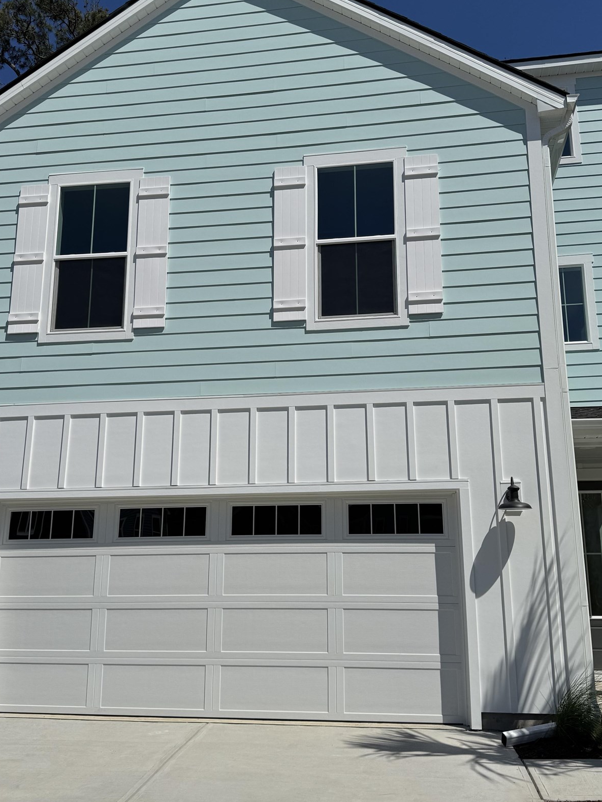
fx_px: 812
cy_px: 370
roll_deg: +0.2
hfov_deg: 40.7
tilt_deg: +14.9
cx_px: 302
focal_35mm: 35
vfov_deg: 52.6
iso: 64
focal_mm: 6.76
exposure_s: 1/12346
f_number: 1.78
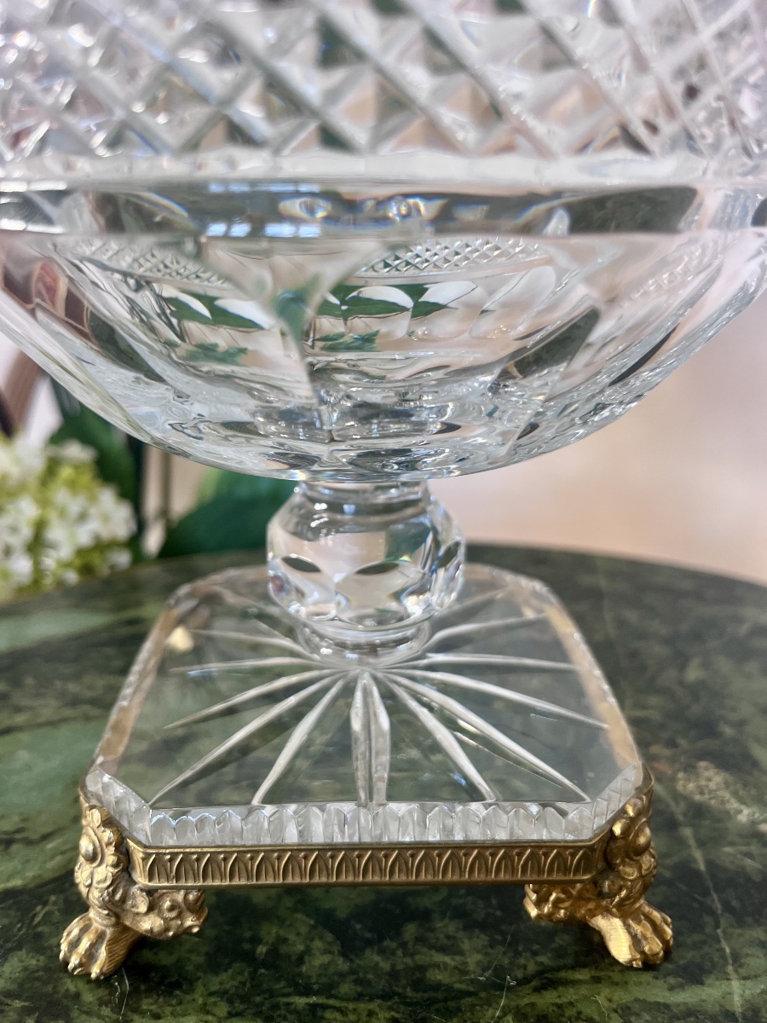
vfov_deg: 67.3
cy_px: 512
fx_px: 768
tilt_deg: -19.6
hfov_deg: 53.1
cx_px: 384
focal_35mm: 26
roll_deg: -0.1
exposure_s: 1/103
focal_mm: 5.1
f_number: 1.6
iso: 125
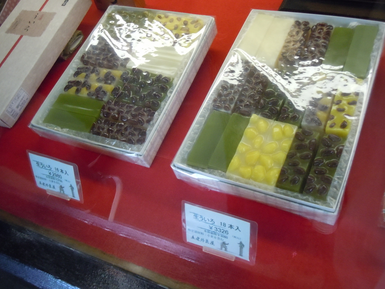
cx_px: 195
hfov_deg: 54.0
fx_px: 378
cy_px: 147
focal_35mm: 34
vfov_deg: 41.8
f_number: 4
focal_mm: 5.9
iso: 800
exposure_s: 1/100
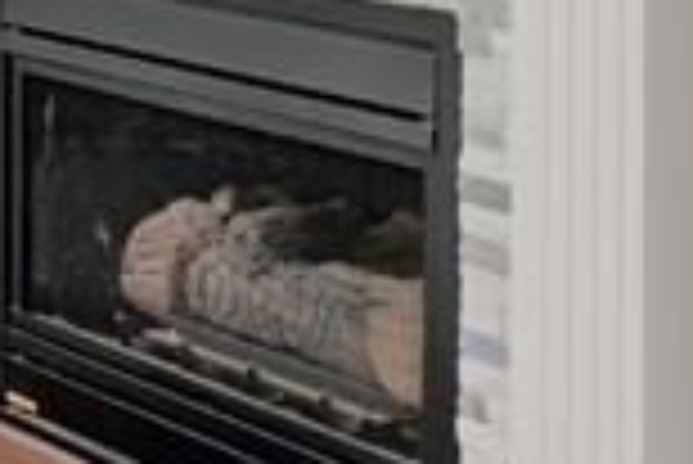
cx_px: -1197
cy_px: -221
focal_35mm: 120
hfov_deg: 11.9
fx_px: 2312
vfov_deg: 11.0
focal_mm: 17
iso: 100
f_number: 5.6
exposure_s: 1.6
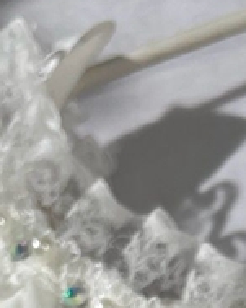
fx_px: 1302
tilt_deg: -48.8
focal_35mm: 143
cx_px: 283
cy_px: 737
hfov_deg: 10.6
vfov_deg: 11.3
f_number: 1.6
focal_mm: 4.2
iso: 32
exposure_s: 1/643
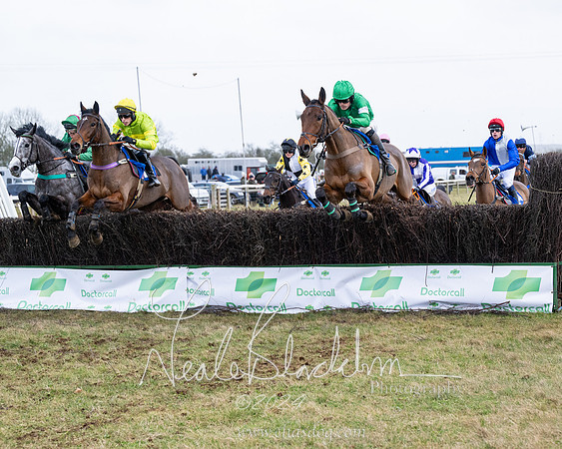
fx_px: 1445
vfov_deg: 17.7
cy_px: 247
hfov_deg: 21.9
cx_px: 372
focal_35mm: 87
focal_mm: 70
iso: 800
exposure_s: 1/1000
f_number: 4
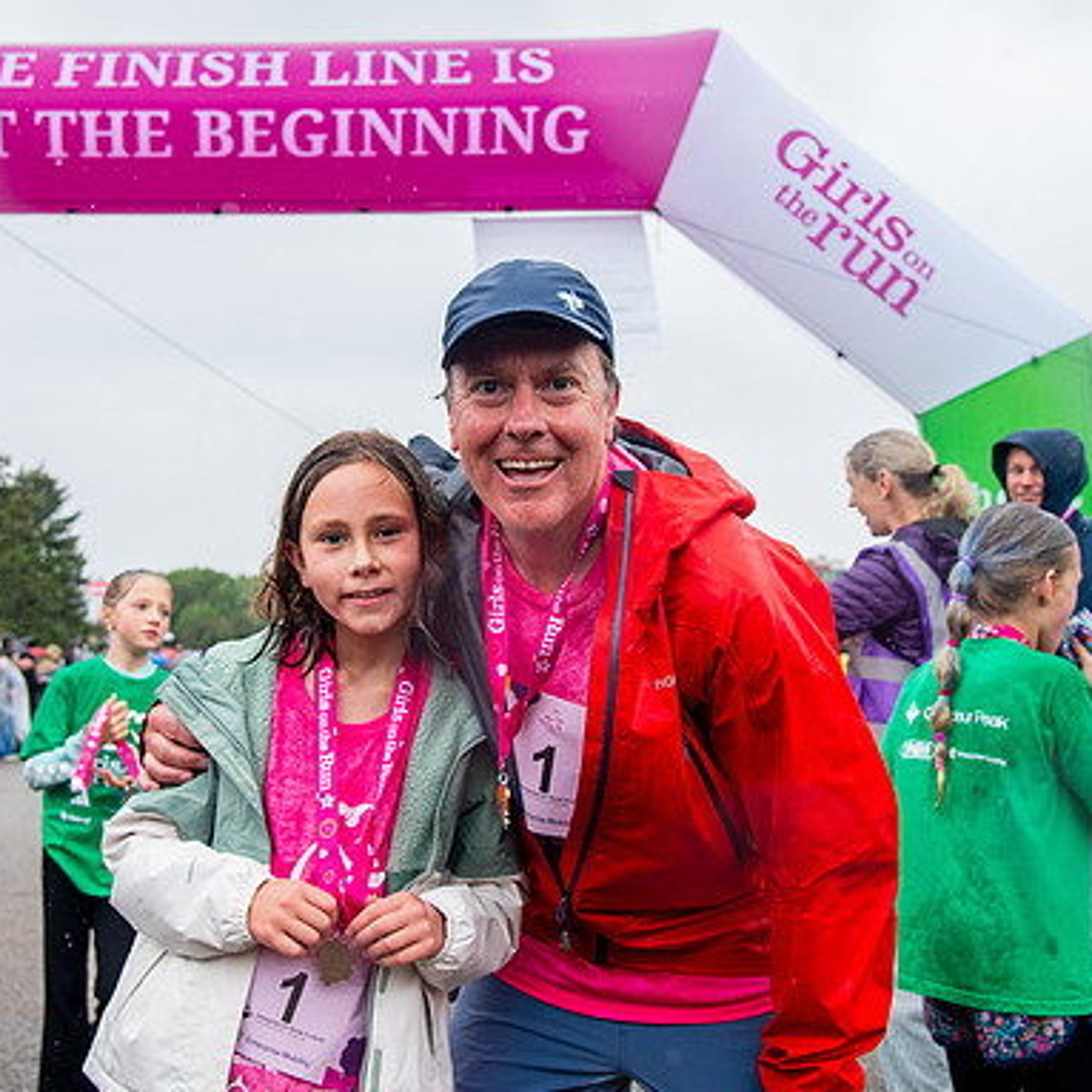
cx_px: 426
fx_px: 1428
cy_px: 443
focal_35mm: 40
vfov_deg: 41.7
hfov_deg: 41.6
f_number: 4
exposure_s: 1/1600
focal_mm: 24
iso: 1600
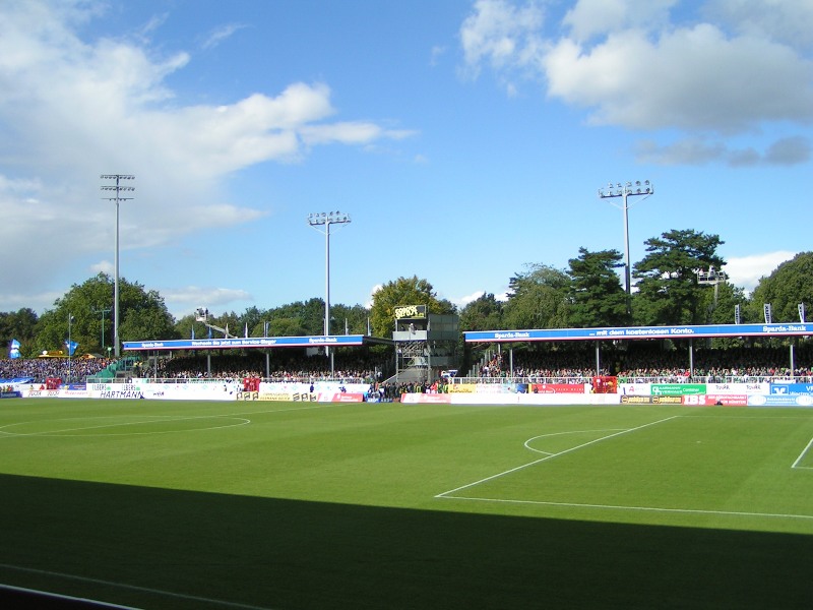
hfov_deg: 49.0
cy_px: 305
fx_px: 892
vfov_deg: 37.7
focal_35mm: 38
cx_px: 406
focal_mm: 5.8
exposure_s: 1/1000
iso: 50
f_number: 3.2
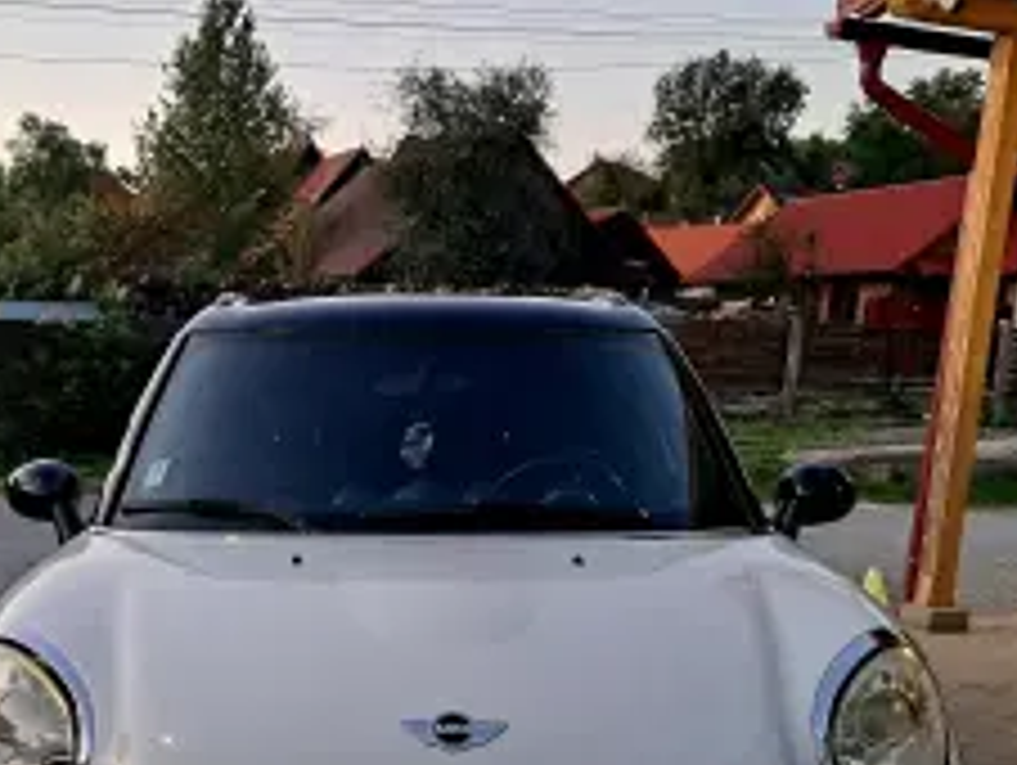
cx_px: 418
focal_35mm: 43
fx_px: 1265
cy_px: 603
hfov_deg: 43.6
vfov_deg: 32.8
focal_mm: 4
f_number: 1.8
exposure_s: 1/50
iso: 160
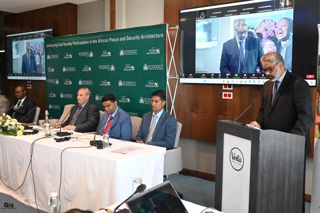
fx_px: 302
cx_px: 160
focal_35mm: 34
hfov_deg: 55.8
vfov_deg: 38.9
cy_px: 106
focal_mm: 34
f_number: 8
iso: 8000
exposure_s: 1/250
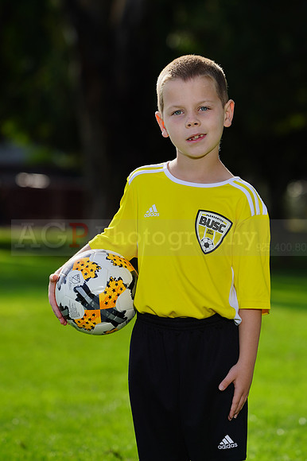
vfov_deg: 7.7
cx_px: 154
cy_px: 230
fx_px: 3432
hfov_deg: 5.1
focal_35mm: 268
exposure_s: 1/200
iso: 100
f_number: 8
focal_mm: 268
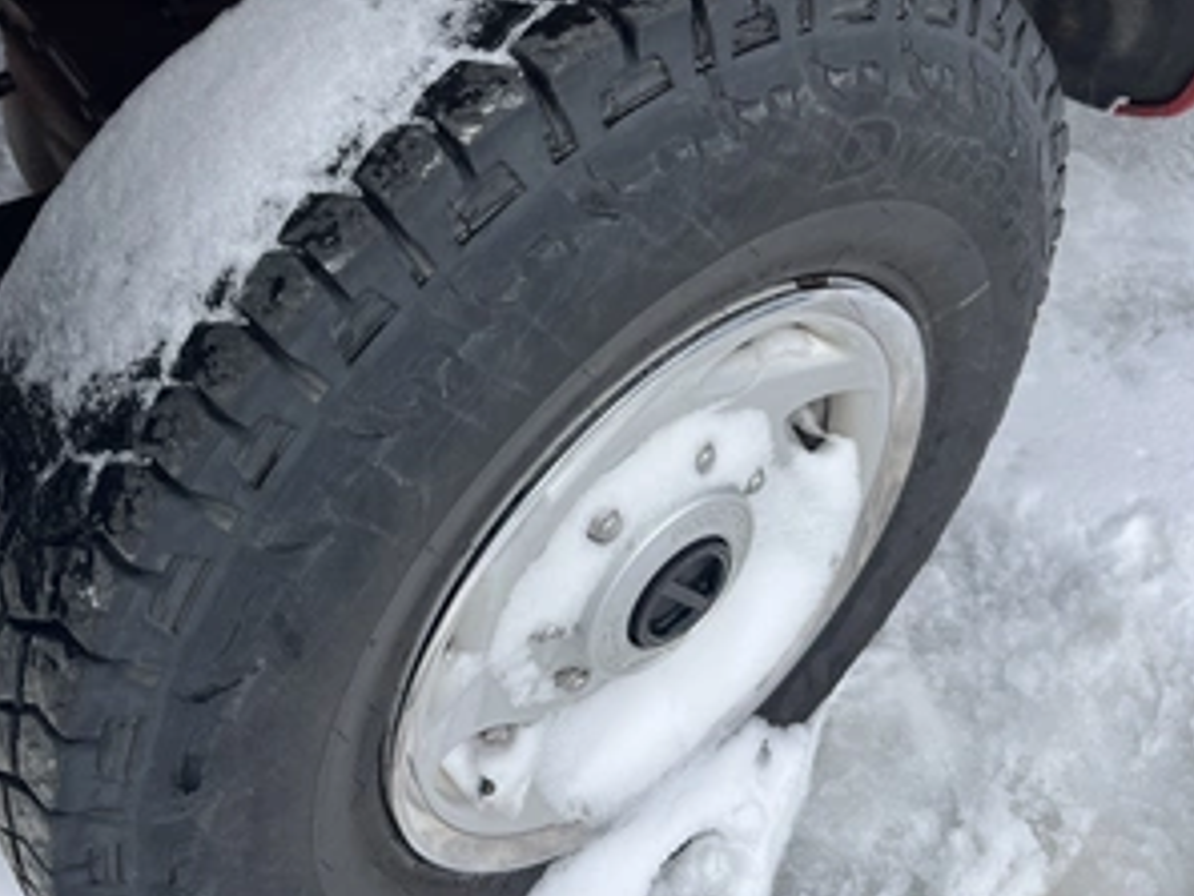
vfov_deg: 40.7
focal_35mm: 35
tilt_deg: -48.3
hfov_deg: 52.6
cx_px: 575
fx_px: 1208
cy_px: 430
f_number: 1.6
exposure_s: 1/1279
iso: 50
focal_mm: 5.1
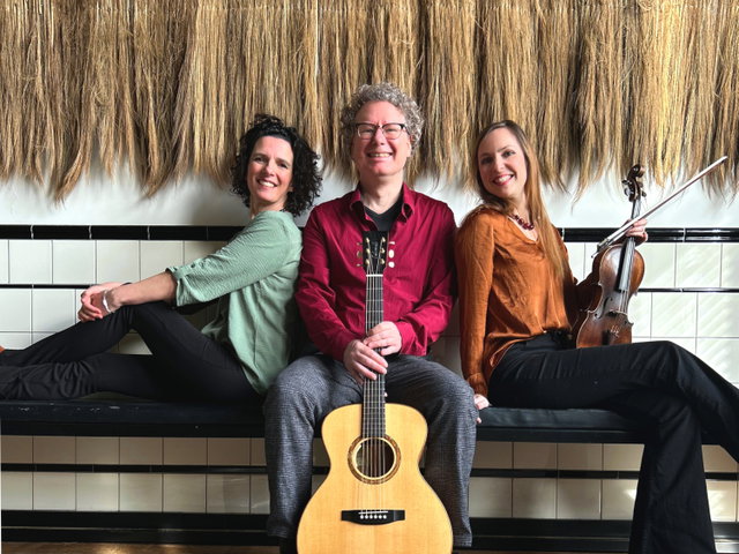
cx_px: 370
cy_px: 277
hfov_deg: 67.3
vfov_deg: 53.1
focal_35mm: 26
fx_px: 555
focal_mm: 5.7
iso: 64
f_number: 1.5
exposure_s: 1/50
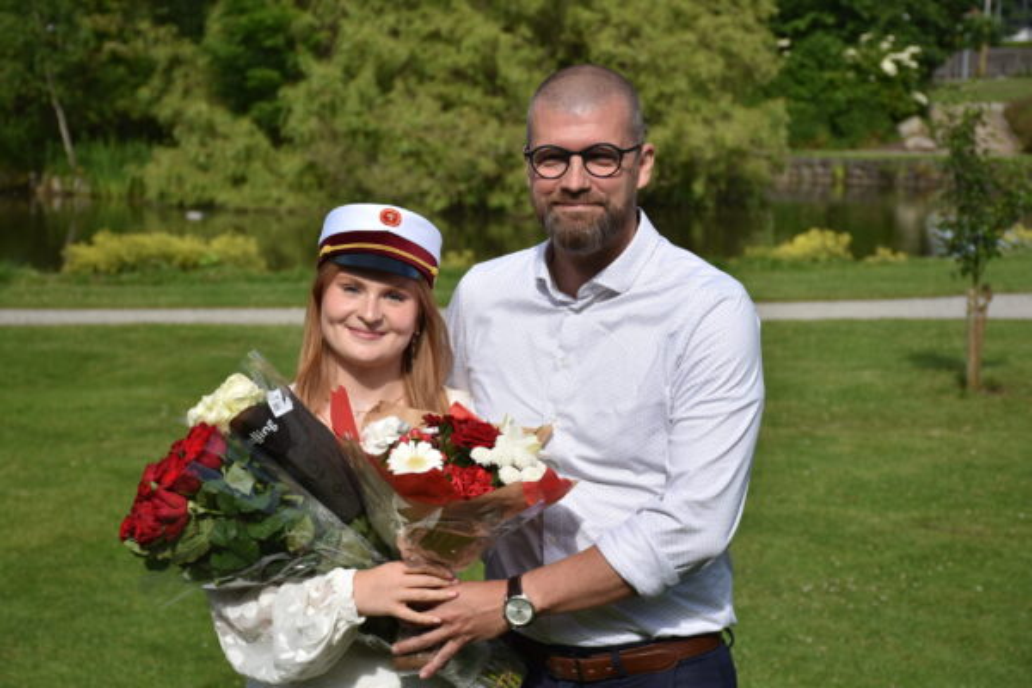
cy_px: 344
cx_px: 516
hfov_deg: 22.6
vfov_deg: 15.2
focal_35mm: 90
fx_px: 2580
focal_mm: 60
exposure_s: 1/640
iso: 100
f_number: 6.3
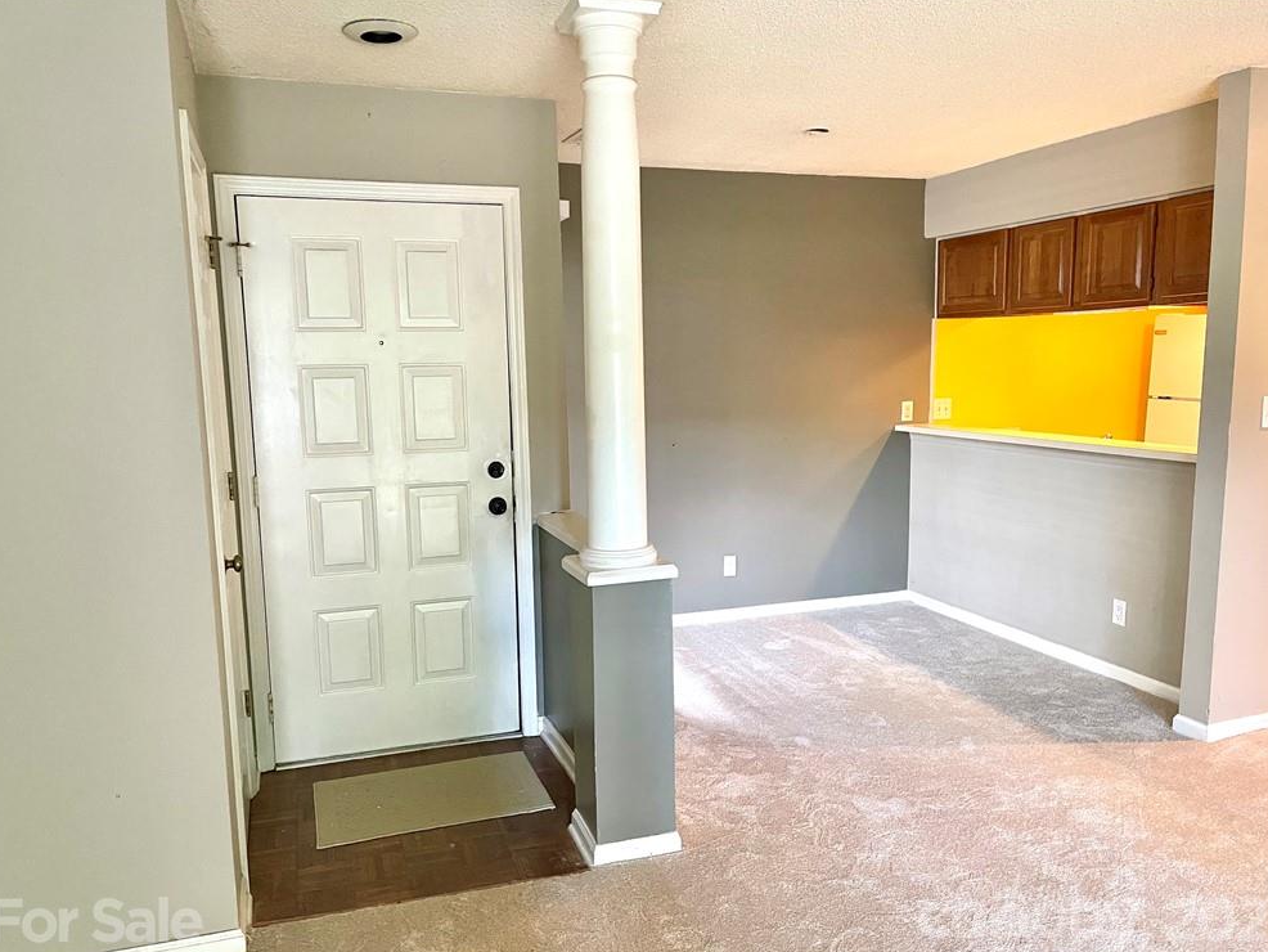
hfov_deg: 65.3
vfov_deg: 51.4
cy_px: 489
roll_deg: +0.6
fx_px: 989
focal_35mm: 27
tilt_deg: -7.7
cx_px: 642
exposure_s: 1/60
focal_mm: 5.1
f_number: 1.6
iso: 400
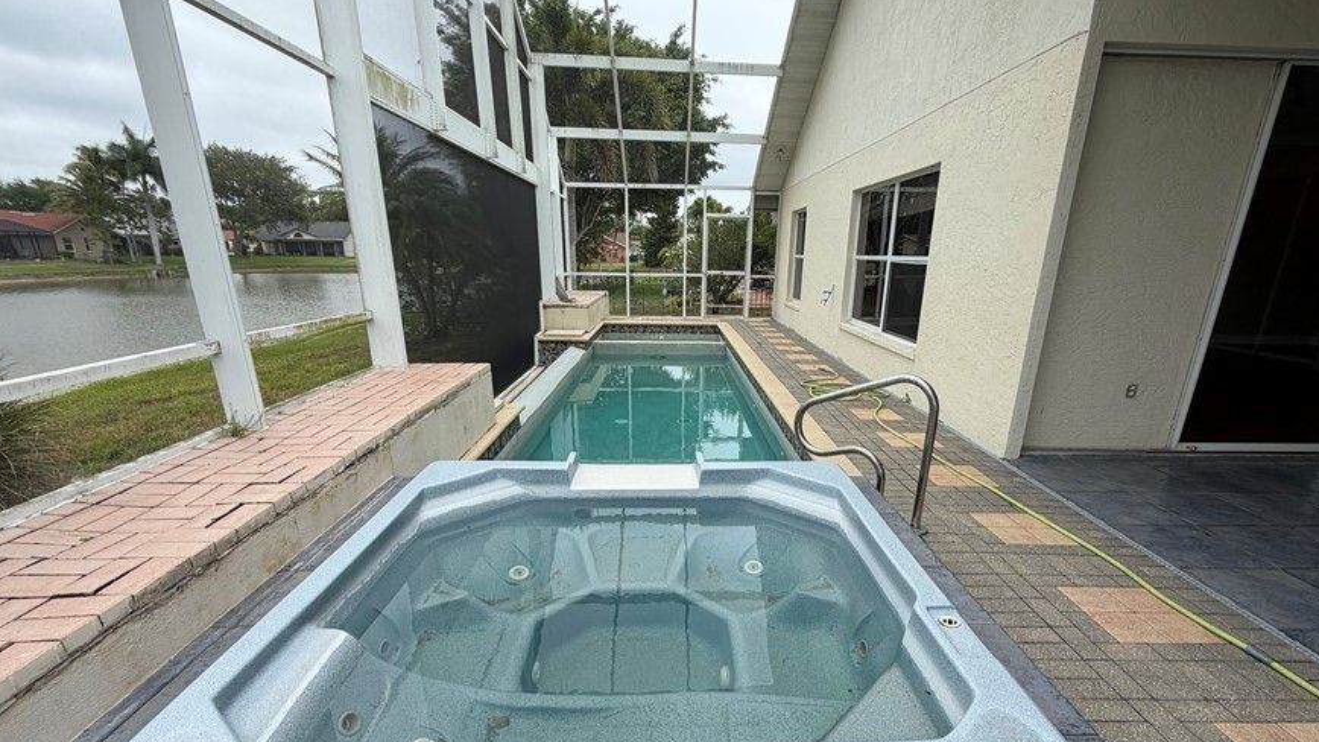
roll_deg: -1.1
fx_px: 629
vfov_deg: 59.9
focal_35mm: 18
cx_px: 693
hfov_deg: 92.6
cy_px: 479
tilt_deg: -21.0
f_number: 2.2
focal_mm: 2.22
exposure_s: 1/726
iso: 40
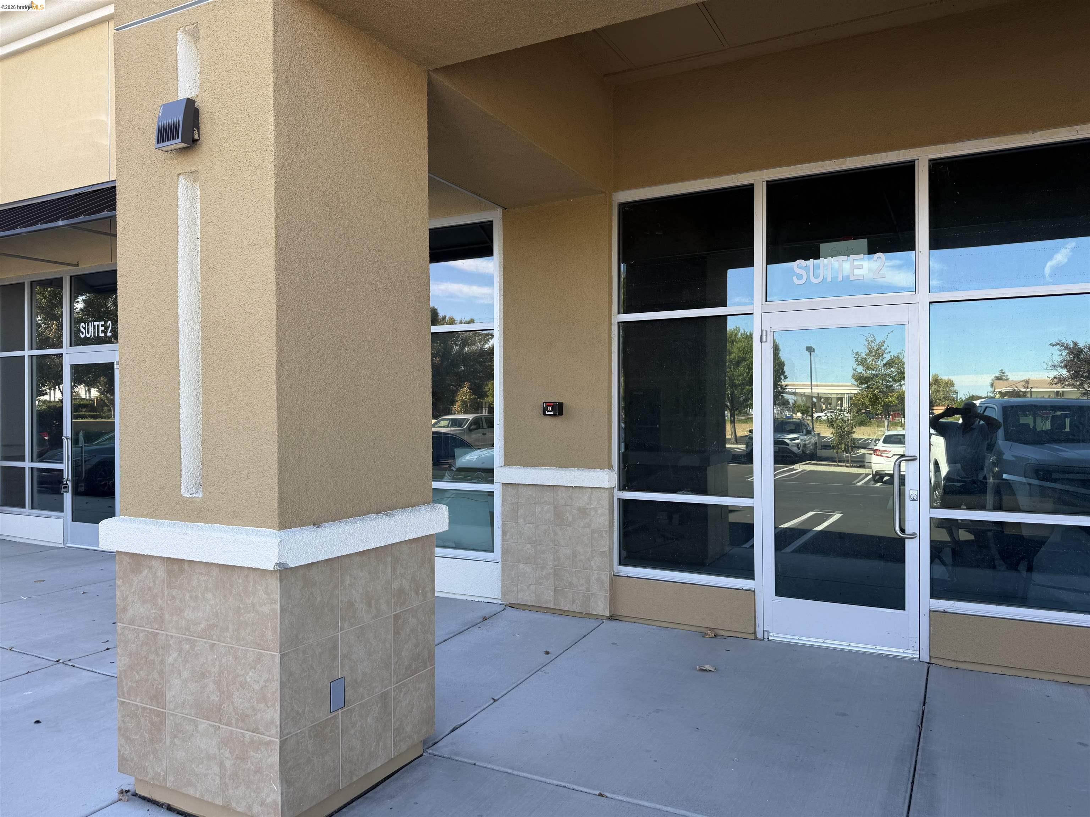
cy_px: 408
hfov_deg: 71.6
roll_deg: +0.2
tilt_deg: -0.1
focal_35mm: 24
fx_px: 756
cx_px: 545
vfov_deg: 56.8
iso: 80
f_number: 1.78
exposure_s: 1/547
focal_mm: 6.76
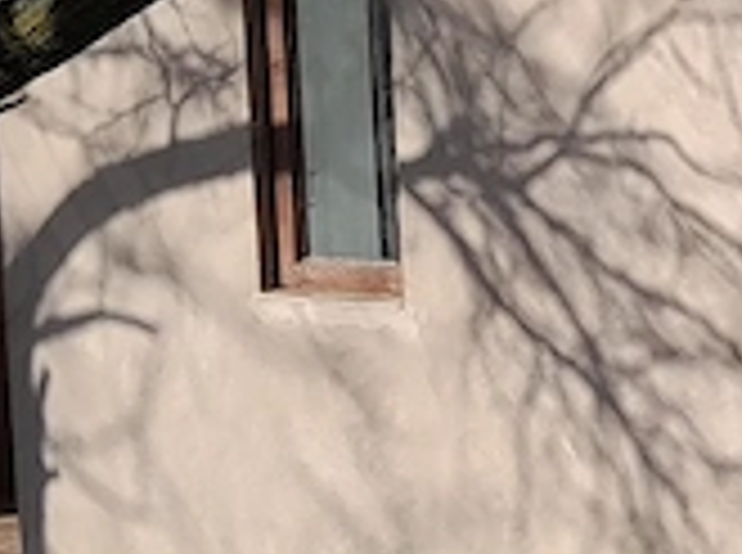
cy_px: 230
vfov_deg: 9.4
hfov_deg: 10.9
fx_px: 3379
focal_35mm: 158
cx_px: 1709
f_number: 1.8
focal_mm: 3.98
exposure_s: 1/319
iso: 40
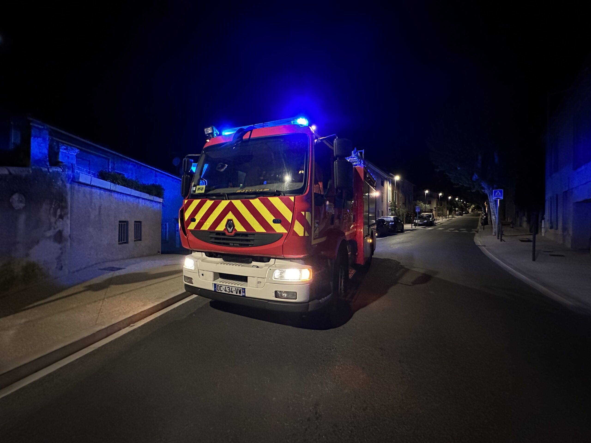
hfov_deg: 102.1
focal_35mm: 14
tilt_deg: +0.1
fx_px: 239
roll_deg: -0.1
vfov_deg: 85.7
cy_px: 222
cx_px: 296
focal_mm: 2.22
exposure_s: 1/34
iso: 1600
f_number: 2.2
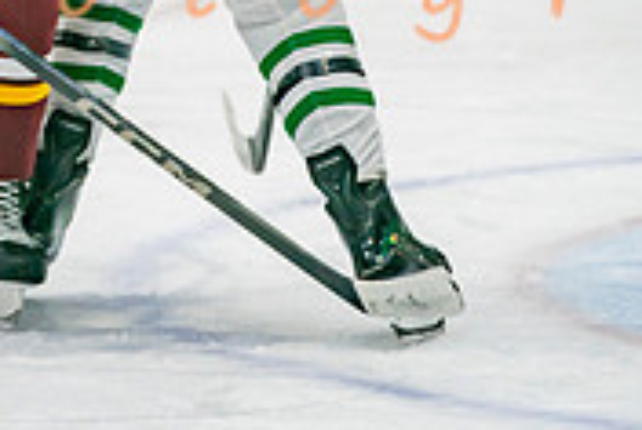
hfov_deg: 3.7
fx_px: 9878
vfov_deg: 2.5
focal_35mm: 553
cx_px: 201
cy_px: -169
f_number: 2.8
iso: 400
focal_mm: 168
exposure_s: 1/640
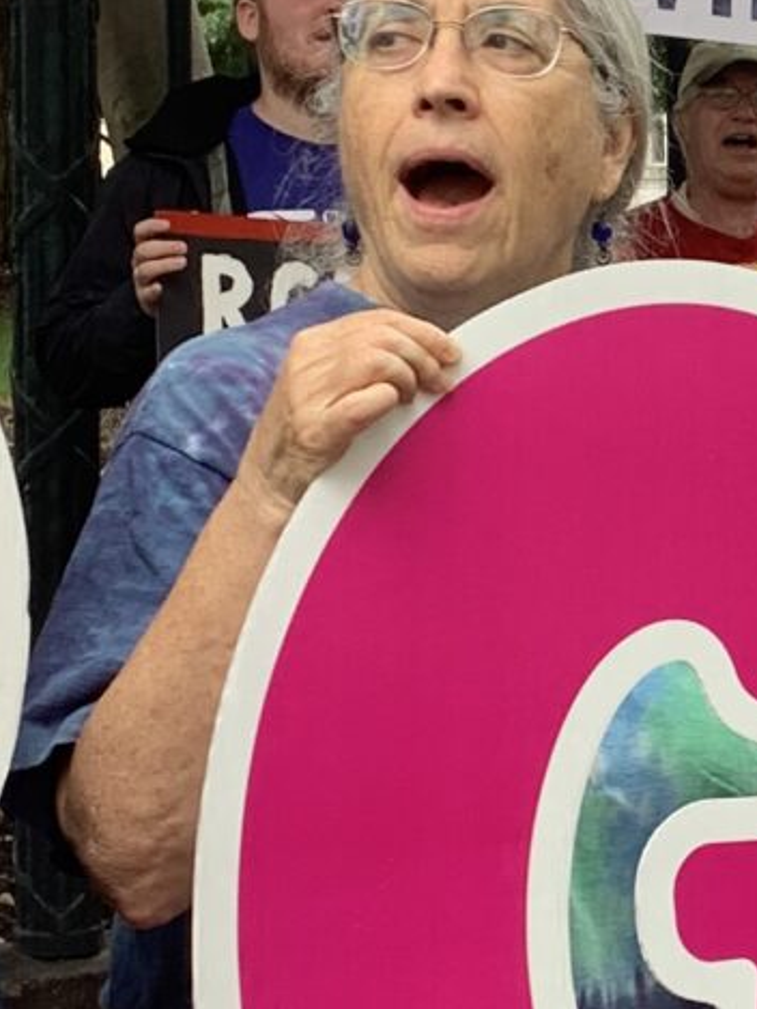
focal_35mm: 142
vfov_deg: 13.9
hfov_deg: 10.2
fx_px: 4139
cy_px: 531
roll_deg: +1.6
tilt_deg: -5.6
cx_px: 1065
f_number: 1.8
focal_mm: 4.25
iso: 25
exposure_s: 1/122
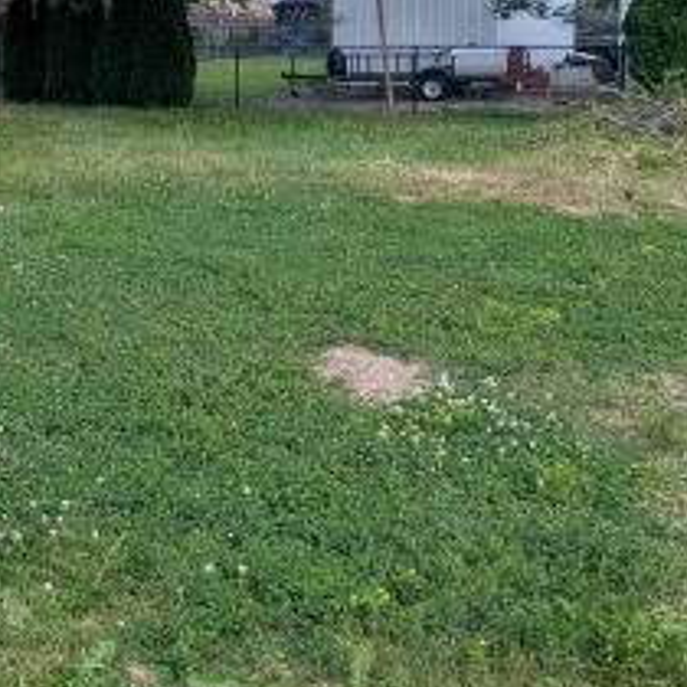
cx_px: -100
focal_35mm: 45
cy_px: 79
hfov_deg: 32.3
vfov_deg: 35.5
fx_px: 1010
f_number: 2.2
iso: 51
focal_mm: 2.35
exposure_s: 1/850
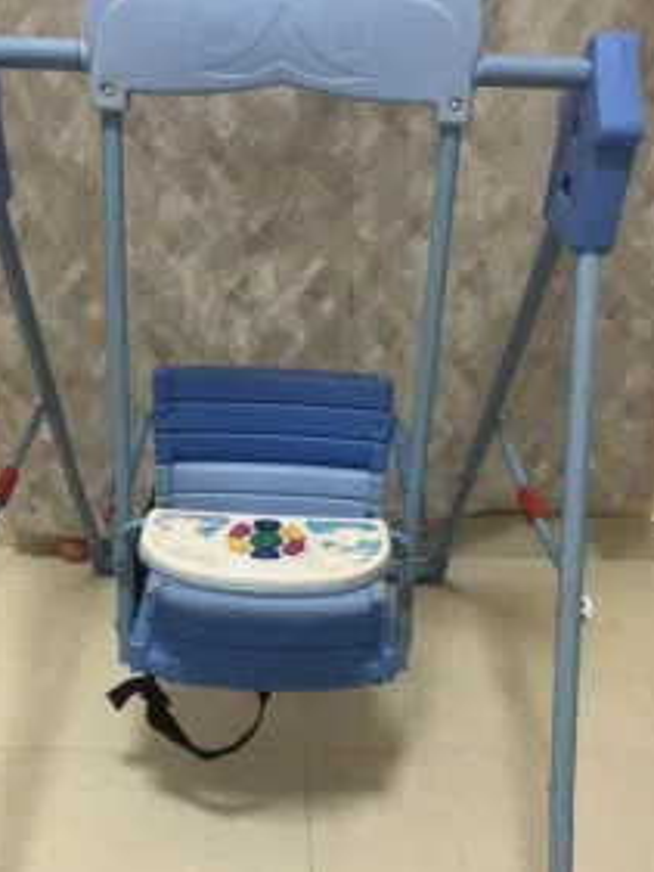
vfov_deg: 49.4
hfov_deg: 38.7
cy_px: 568
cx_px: 298
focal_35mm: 37
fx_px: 931
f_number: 1.5
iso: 125
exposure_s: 1/50
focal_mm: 5.7
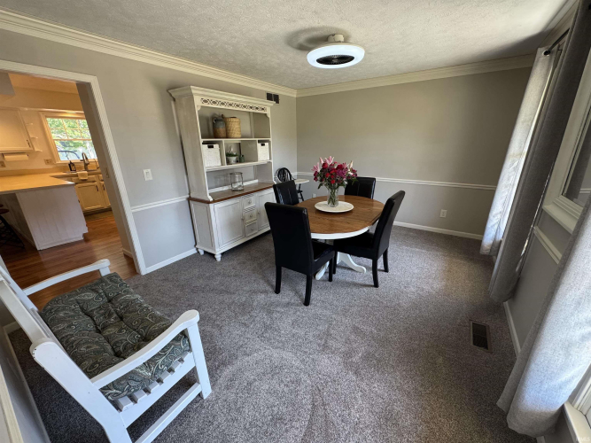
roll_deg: +0.3
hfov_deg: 102.1
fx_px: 239
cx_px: 296
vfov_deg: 85.7
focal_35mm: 14
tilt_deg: -19.0
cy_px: 222
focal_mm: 2.22
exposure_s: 1/120
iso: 250
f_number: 2.2
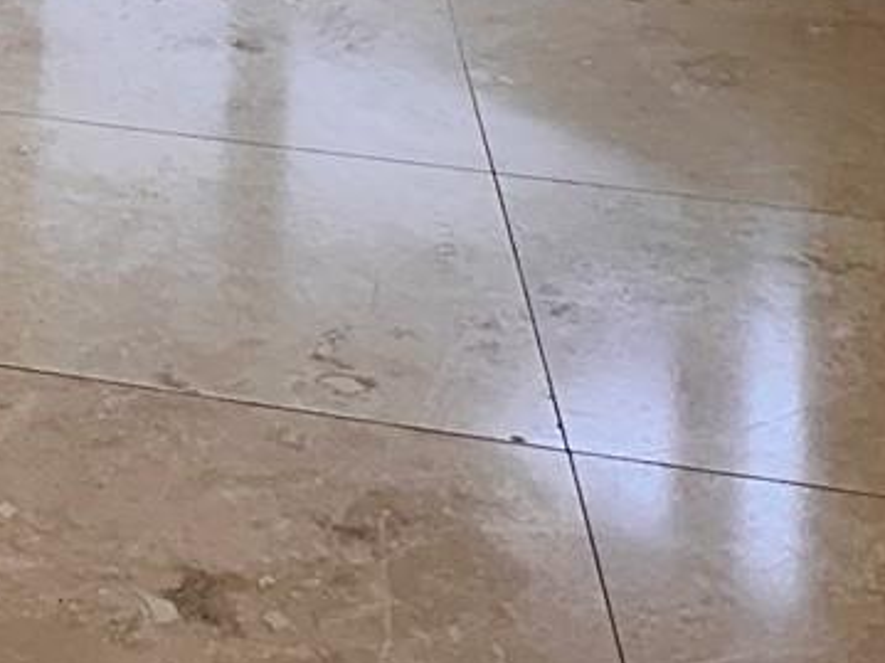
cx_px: -730
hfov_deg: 15.6
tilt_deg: -5.1
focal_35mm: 107
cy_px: -801
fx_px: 2735
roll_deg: +0.1
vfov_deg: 11.8
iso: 80
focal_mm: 6.86
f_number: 1.78
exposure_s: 1/176
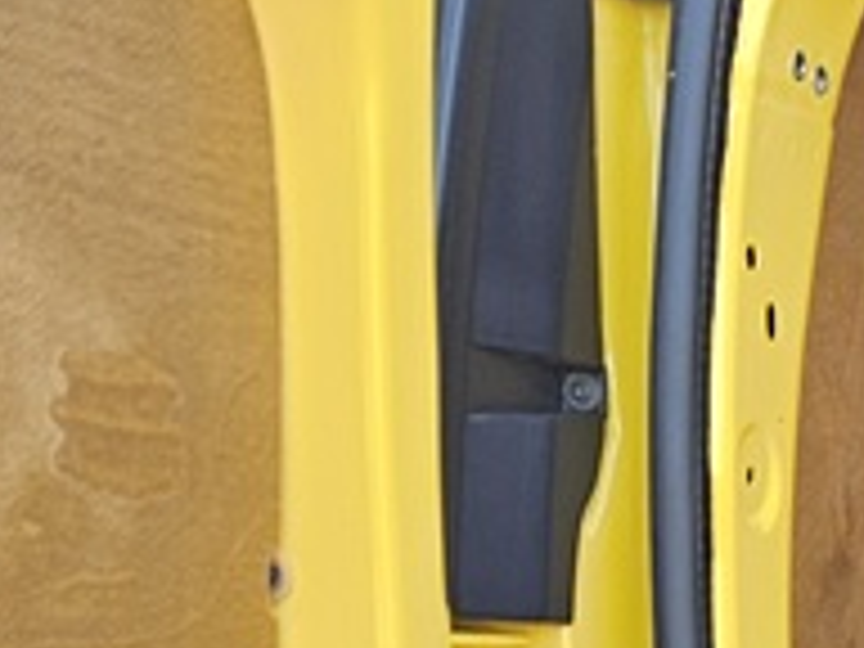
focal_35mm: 120
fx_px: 2995
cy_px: 1462
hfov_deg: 13.0
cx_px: 1976
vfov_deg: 10.8
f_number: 1.8
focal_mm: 5.4
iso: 40
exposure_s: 1/100
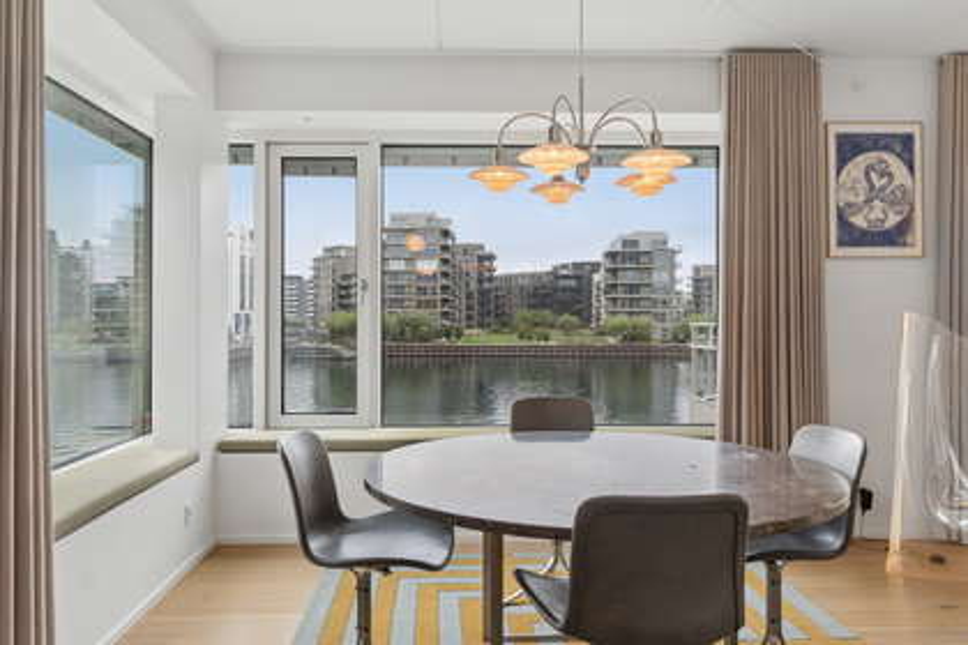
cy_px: 322
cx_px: 484
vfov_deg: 47.9
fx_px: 726
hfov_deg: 67.4
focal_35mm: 27
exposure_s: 1/160
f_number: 8
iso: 500
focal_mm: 18
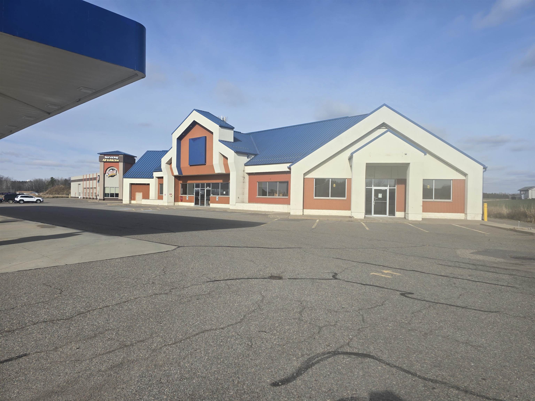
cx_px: 268
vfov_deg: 58.9
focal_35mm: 23
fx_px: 355
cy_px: 200
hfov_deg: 73.9
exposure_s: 1/1142
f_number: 1.7
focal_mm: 6.3
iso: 12
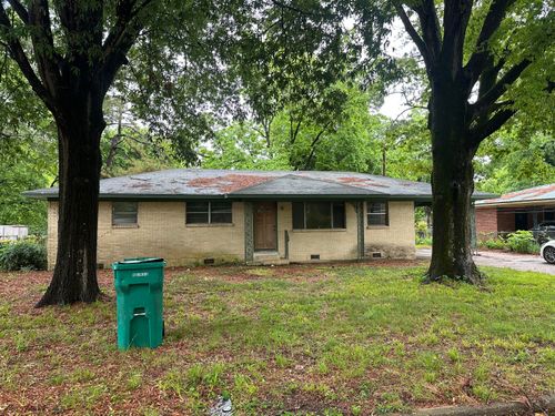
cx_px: 278
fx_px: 385
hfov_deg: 71.6
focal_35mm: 24
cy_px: 208
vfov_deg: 56.8
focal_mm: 6.86
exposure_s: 1/121
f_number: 1.78
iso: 160
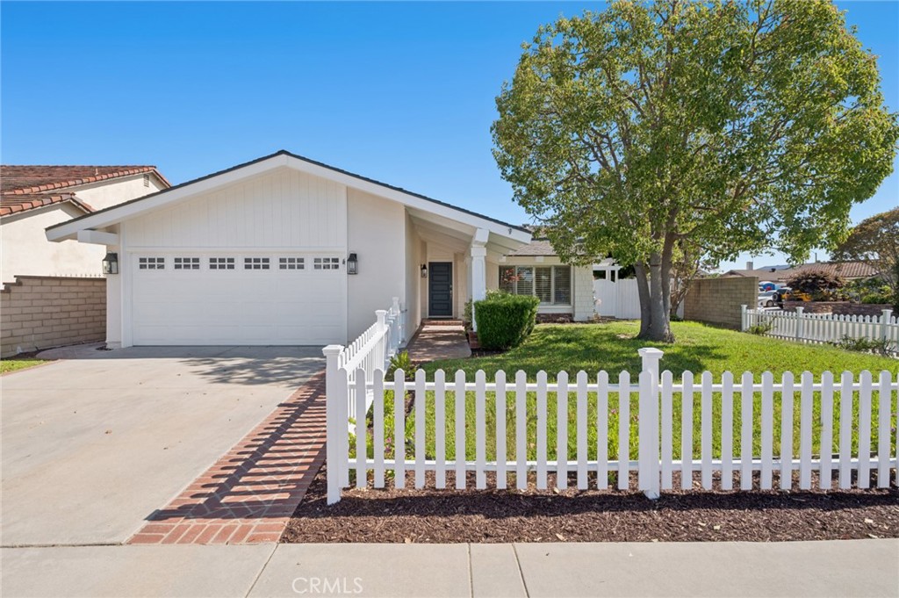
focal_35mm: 17
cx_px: 450
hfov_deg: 93.3
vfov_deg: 70.3
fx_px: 424
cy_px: 299
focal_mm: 17
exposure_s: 1/160
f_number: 9
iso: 80
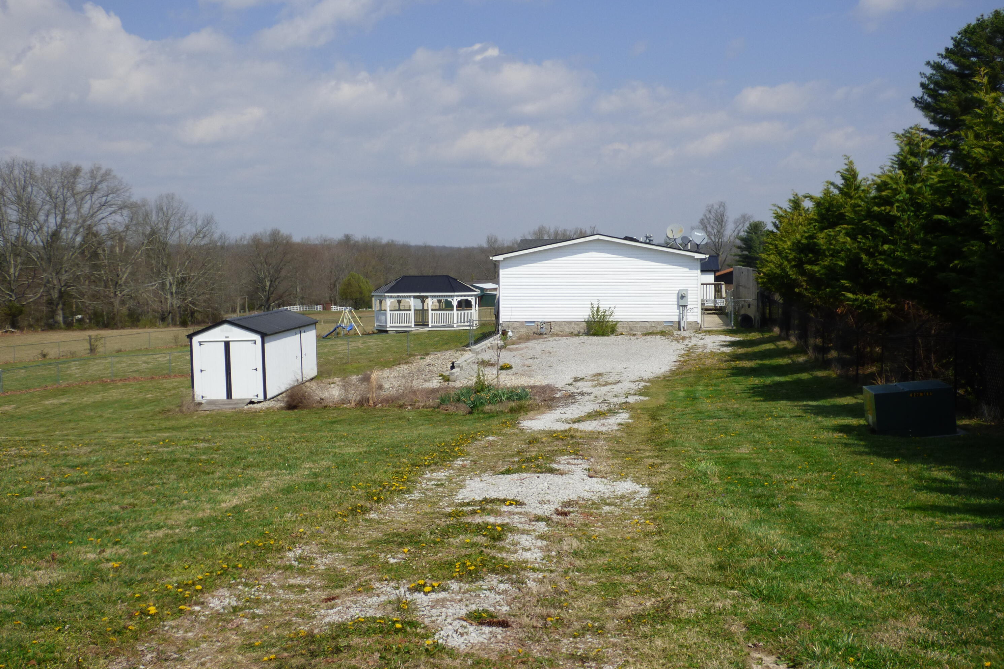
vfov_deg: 31.2
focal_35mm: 43
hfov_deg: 45.4
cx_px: 500
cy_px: 338
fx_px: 1199
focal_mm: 7.07
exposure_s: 1/1600
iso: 100
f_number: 3.6
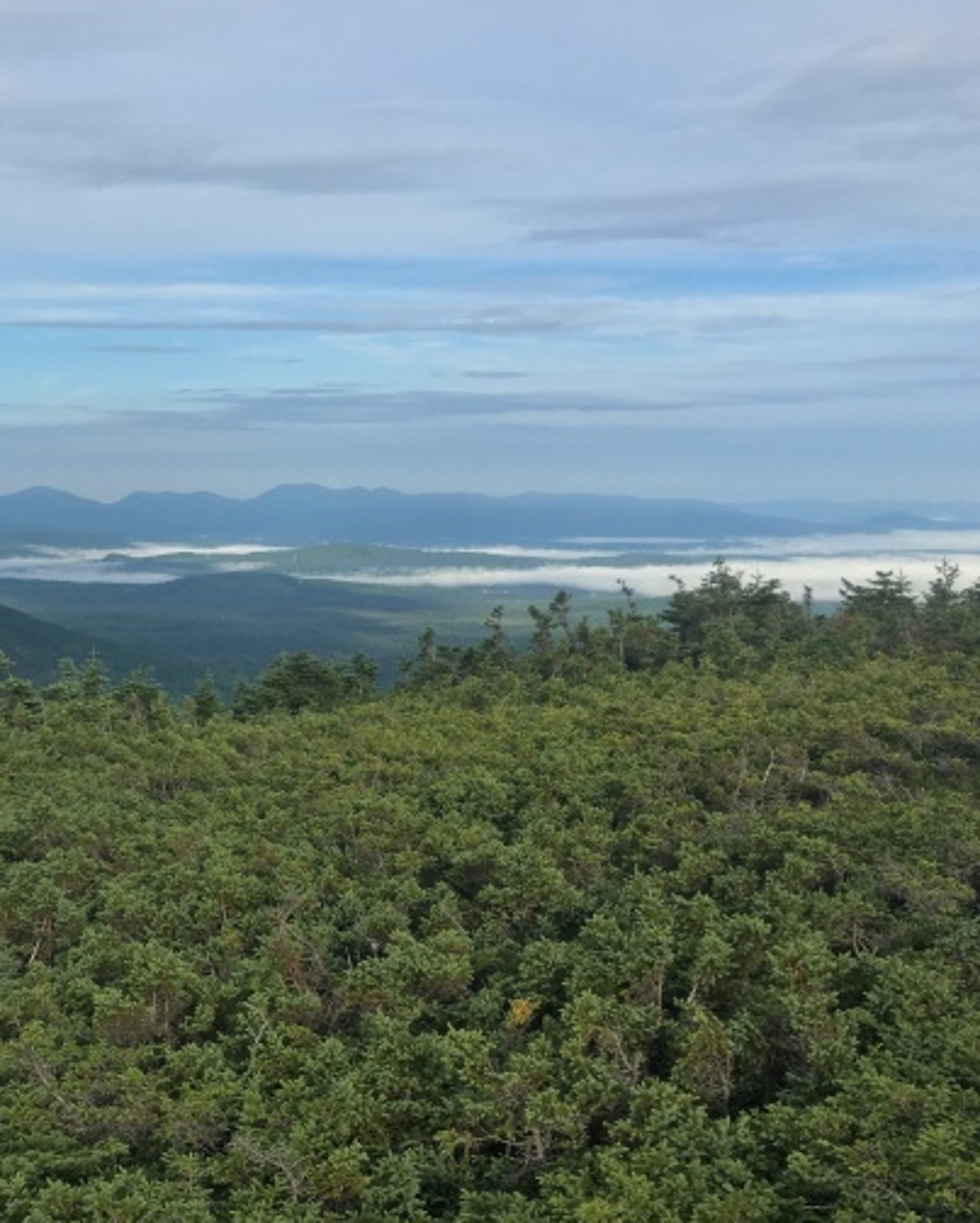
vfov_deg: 41.1
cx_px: 46
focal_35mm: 45
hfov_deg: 31.4
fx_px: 1630
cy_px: 661
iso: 25
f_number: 2.2
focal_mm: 4.15
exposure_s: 1/927
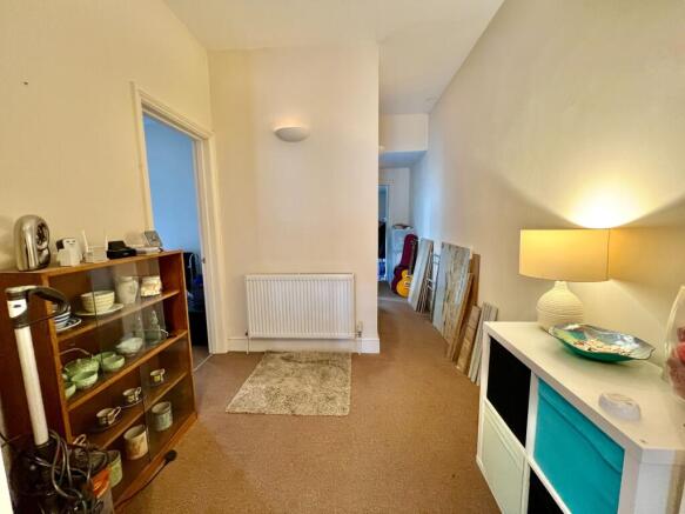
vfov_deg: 89.9
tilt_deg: -7.5
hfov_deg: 106.2
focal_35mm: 13
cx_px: 342
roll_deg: +0.9
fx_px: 257
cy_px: 257
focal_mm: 1.57
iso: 400
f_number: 1.8
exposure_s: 1/50
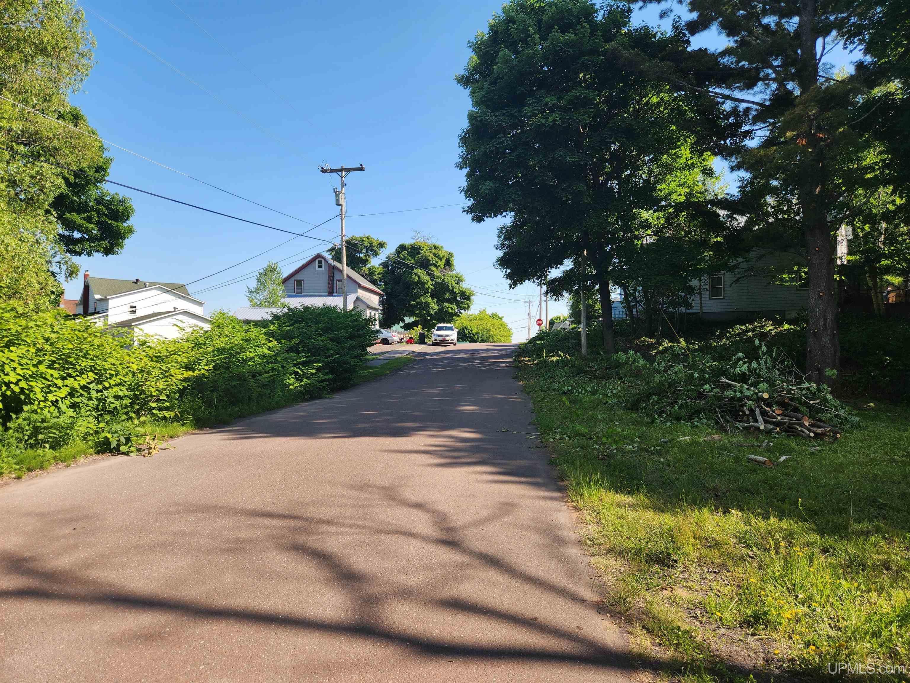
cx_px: 455
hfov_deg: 73.9
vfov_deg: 58.9
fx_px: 605
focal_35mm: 23
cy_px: 342
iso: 20
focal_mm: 5.4
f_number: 1.8
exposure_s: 1/805
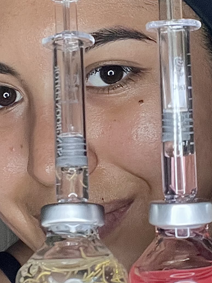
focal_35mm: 90
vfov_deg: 21.7
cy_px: 108
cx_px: 146
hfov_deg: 16.4
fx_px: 735
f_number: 2.2
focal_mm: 2.71
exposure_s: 1/57
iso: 250
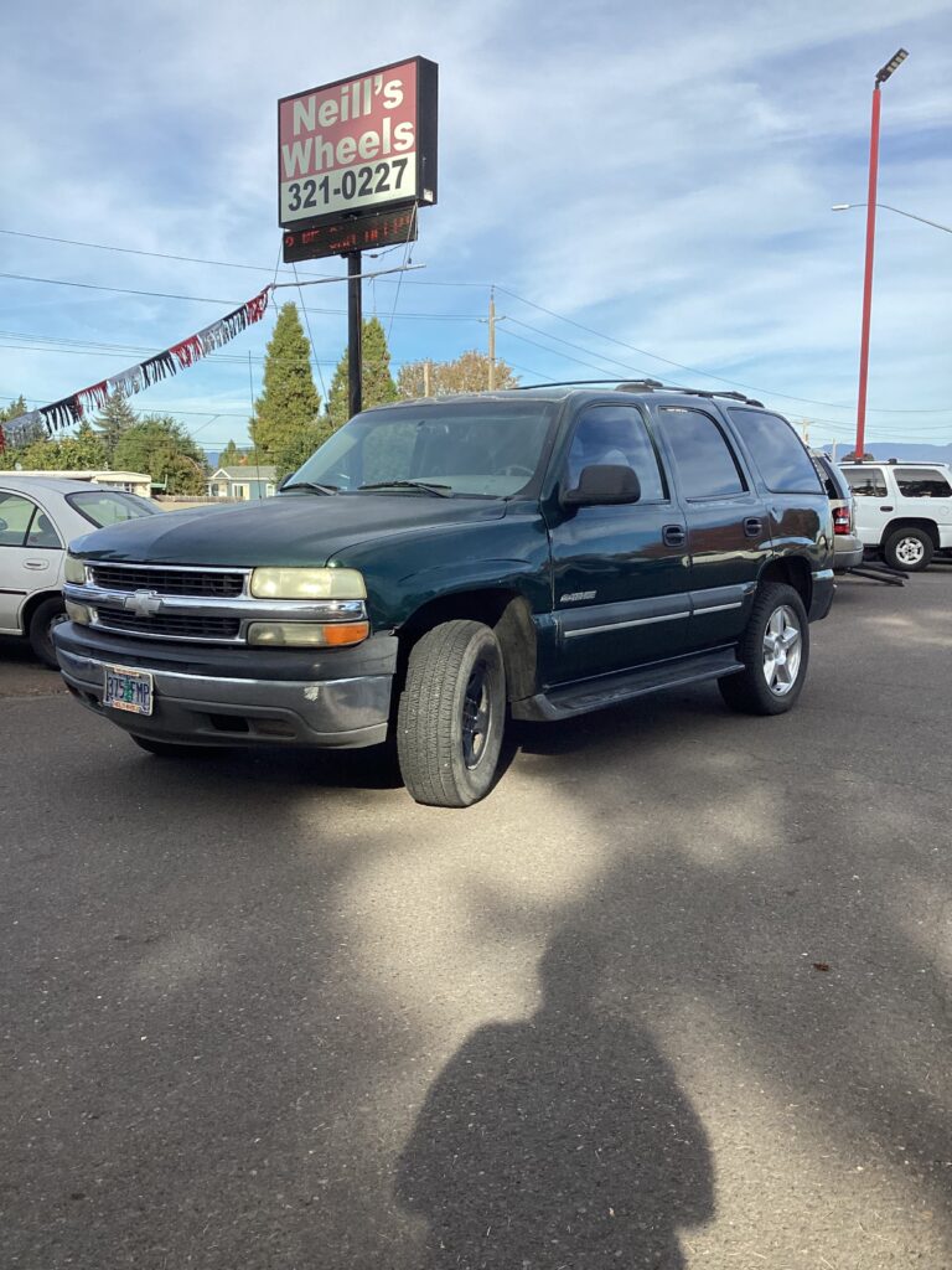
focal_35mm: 31
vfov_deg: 58.4
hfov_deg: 45.4
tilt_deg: -8.2
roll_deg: -2.1
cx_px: 476
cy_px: 635
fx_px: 1137
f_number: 2.4
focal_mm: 3.3
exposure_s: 1/806
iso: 25
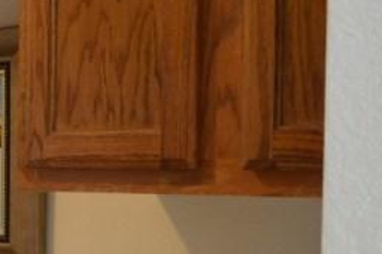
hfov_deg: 15.9
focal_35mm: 108
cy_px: 237
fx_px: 1145
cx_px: -324
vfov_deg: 12.5
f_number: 3.5
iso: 400
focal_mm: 18
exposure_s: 1/50
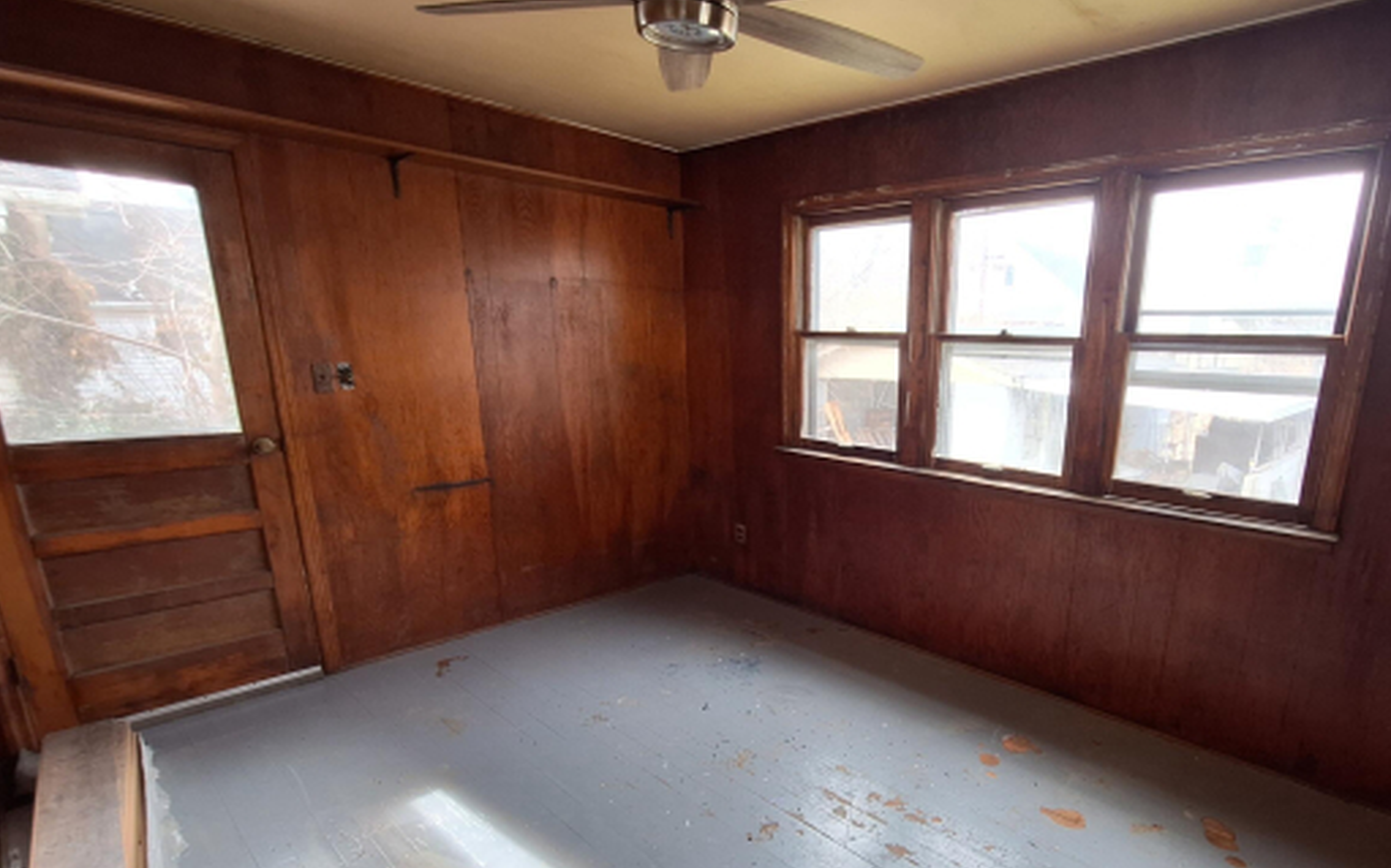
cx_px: 829
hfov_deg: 90.0
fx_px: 682
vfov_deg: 64.4
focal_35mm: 18
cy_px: 517
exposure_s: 1/60
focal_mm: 1.74
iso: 50
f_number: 2.2
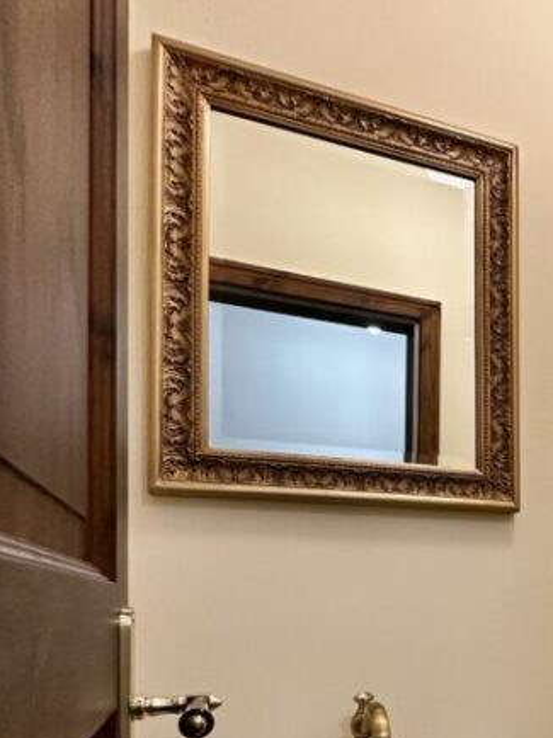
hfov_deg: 35.3
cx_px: 637
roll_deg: +2.9
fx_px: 704
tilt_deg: +1.1
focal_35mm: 33
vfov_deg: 52.0
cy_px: 585
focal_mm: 2.22
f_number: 2.2
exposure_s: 1/100
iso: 250
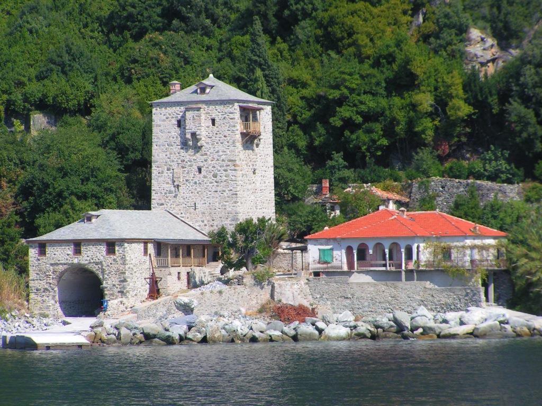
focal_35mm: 283
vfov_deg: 5.3
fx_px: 4431
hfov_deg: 7.0
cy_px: 203
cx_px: 271
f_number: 5
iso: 50
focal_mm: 43.3
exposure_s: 1/640
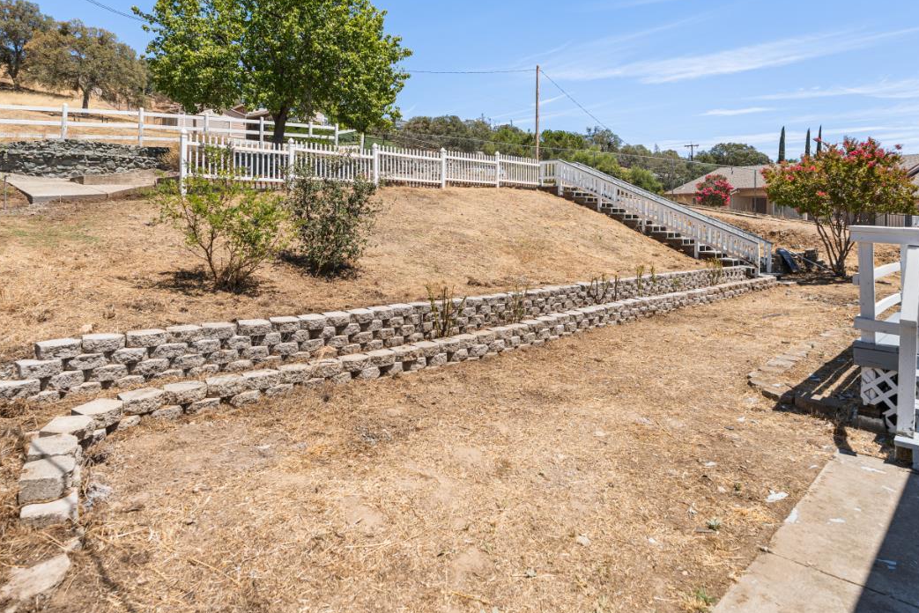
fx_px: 587
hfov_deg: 75.9
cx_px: 422
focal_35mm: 23
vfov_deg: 54.0
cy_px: 204
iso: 160
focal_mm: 16
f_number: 4.5
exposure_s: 1/800
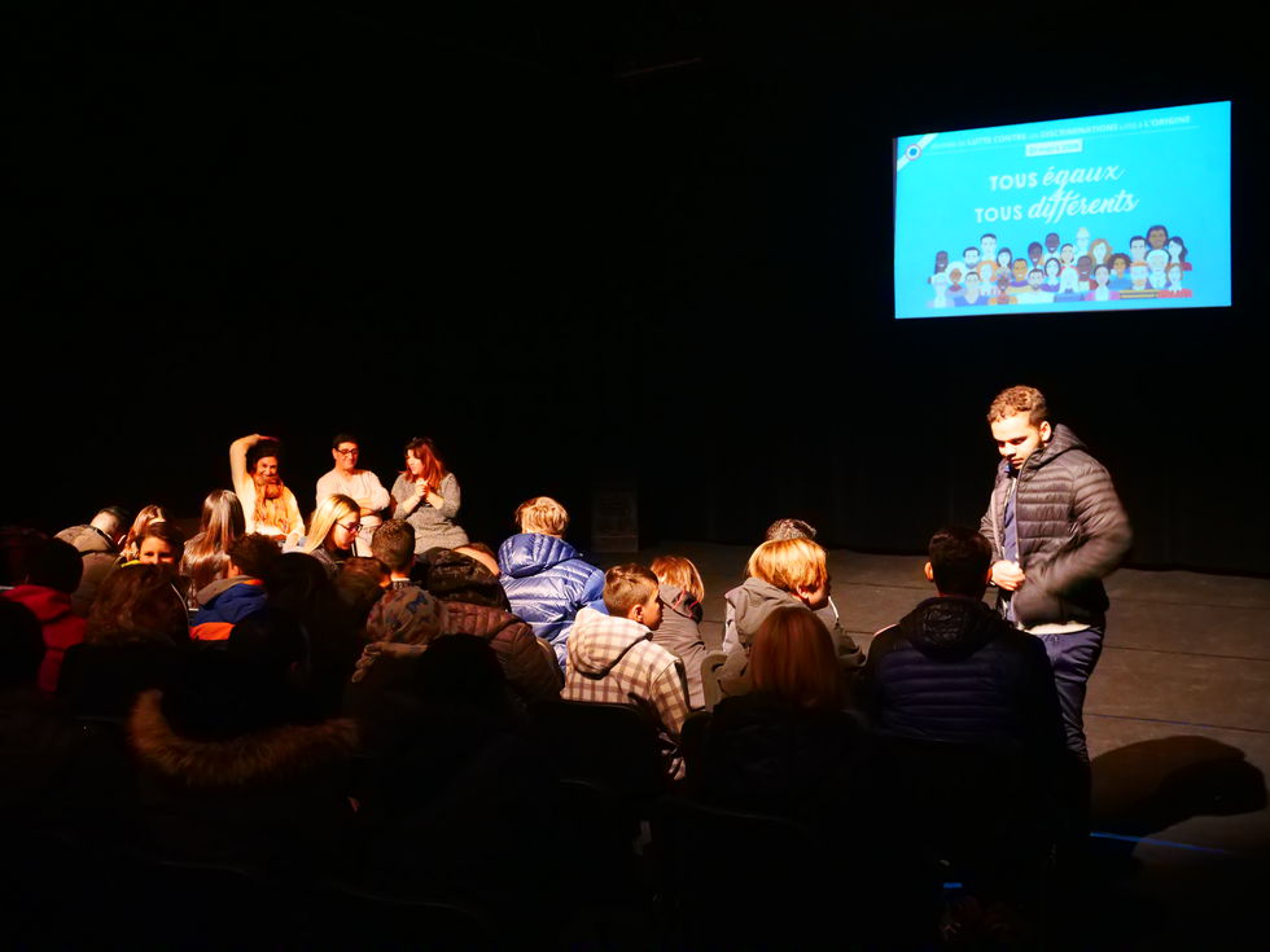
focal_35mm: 40
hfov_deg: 46.8
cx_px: 635
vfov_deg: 36.0
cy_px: 476
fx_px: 1468
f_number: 3.3
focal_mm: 20
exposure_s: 1/20
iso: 3200
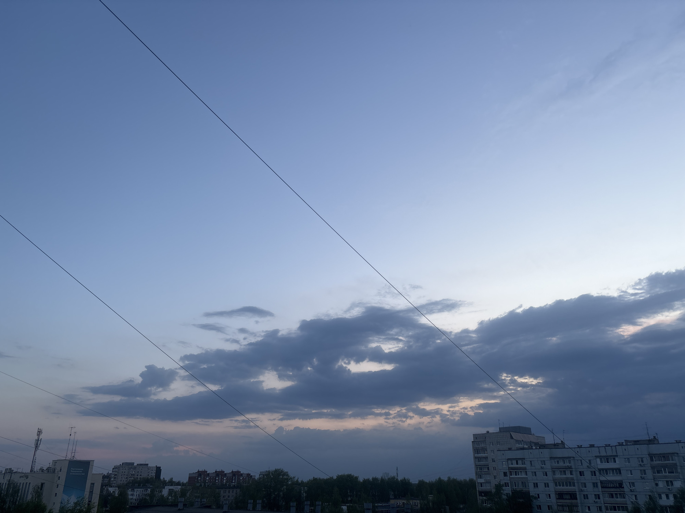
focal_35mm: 26
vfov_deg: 53.1
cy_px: 256
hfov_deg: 67.3
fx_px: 515
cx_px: 342
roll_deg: -0.2
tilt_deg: +24.1
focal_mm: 5.96
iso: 40
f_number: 1.6
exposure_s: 1/149
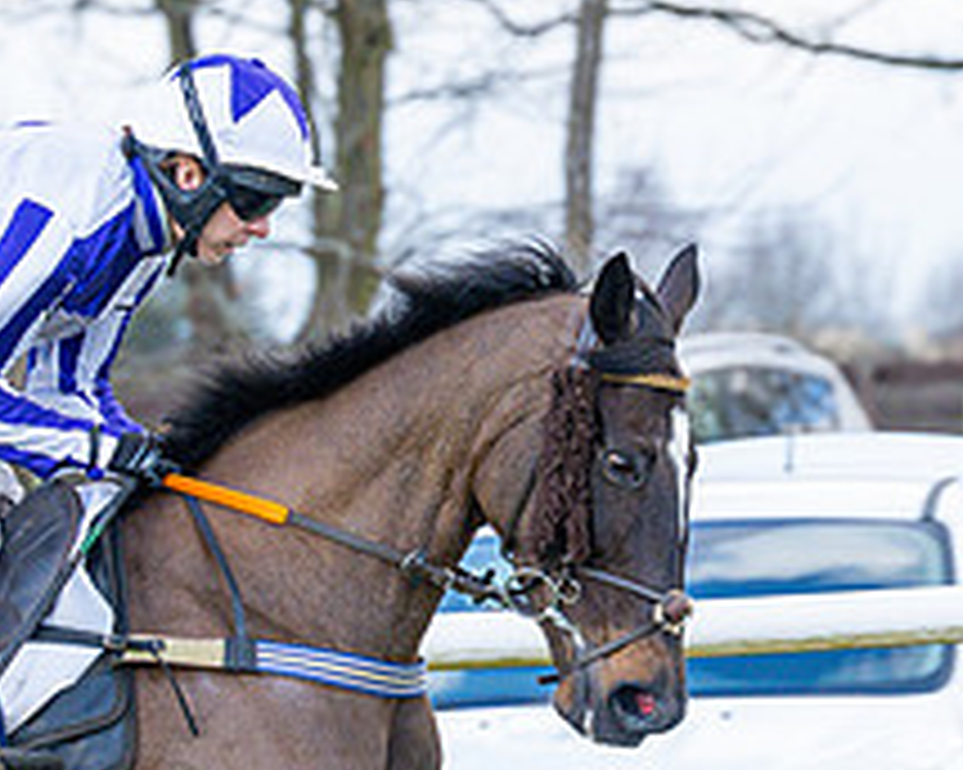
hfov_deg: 3.8
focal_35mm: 503
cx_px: 31
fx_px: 14330
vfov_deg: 3.1
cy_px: 908
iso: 500
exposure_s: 1/1000
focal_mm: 110
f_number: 4
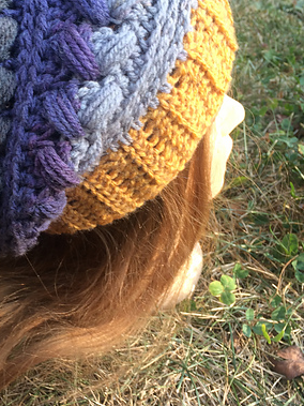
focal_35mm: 49
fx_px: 574
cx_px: 61
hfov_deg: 29.0
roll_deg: +6.0
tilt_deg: -33.1
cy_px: 196
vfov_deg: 38.9
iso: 40
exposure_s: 1/120
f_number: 2.2
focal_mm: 4.15
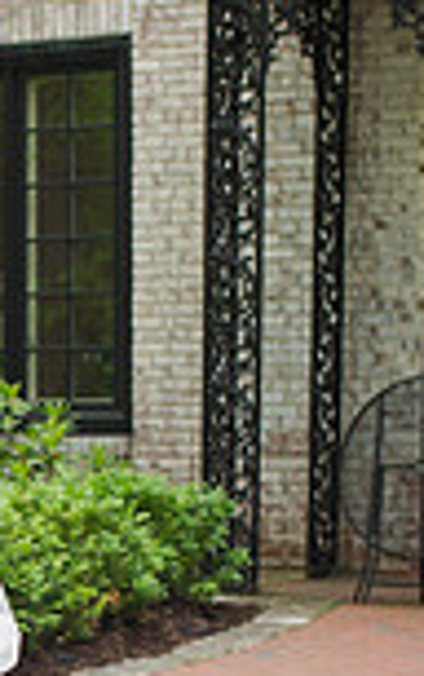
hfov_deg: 7.5
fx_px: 3153
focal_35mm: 171
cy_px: 747
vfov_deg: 12.0
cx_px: -303
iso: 220
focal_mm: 35
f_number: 4.5
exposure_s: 1/320
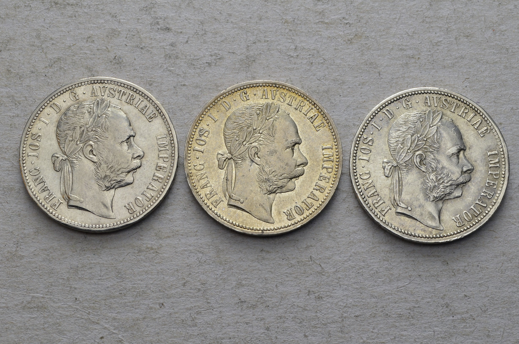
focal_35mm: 72
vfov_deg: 18.8
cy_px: 172
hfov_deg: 28.1
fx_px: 1036
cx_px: 260
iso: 400
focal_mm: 48
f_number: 14
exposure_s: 1/250
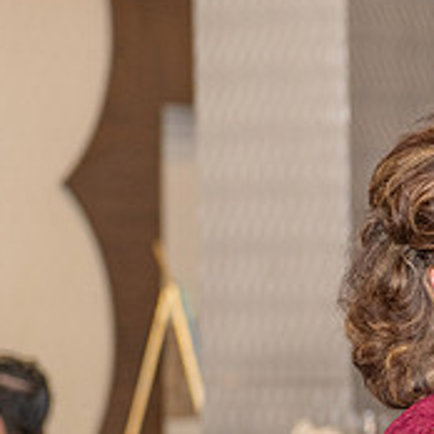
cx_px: 701
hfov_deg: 7.9
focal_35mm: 215
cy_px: 292
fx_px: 3050
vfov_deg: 8.1
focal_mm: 62
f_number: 3.5
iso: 800
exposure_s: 1/125
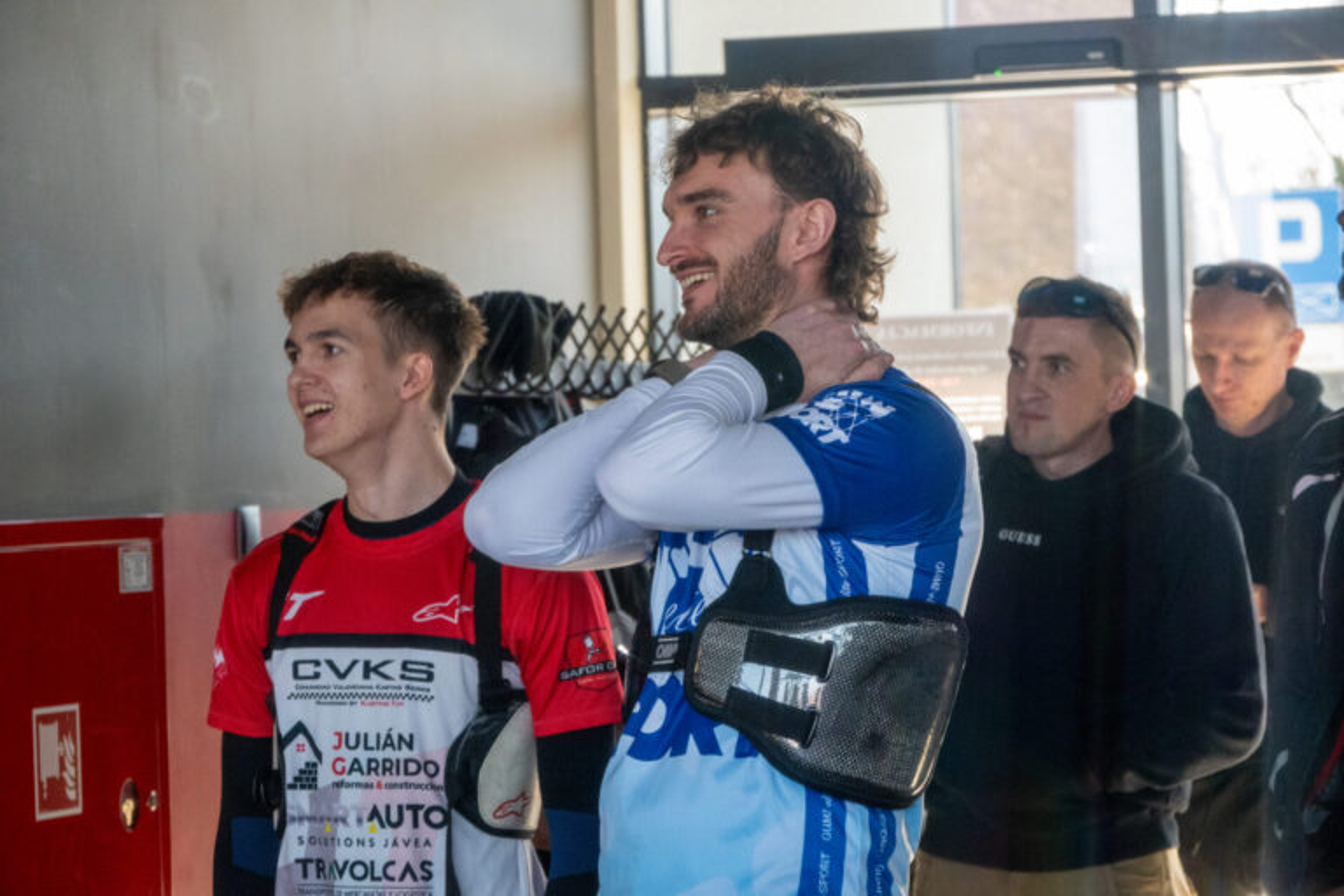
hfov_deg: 16.5
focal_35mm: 124
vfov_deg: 11.0
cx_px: 672
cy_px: 448
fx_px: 4648
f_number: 5.3
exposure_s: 1/500
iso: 2800
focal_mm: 83
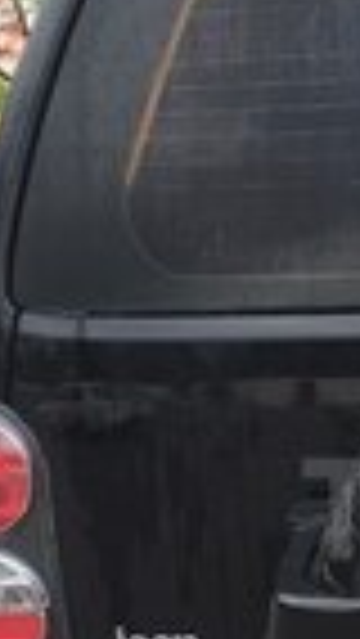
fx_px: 1865
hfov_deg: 10.4
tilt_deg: -13.3
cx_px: 648
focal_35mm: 110
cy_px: 508
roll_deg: +1.3
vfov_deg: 19.3
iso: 32
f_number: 2.2
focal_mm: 4.15
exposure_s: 1/628
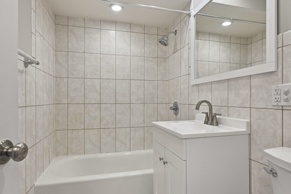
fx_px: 158
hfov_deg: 85.4
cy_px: 97
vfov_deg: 63.2
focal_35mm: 20
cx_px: 146
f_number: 8
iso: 800
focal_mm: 19.5
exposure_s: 1/25
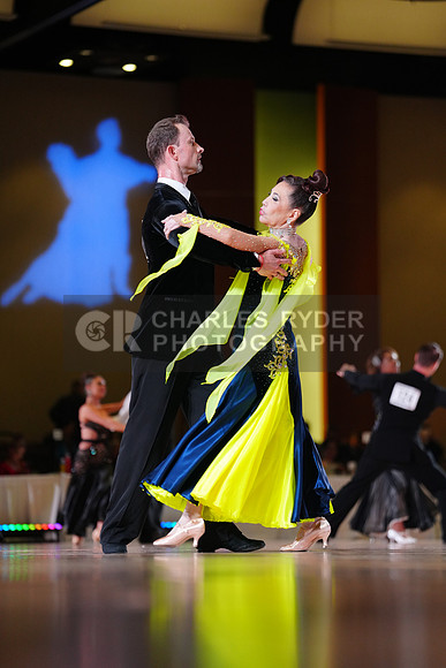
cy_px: 334
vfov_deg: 15.2
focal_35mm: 135
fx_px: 2507
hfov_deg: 10.2
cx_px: 223
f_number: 2.8
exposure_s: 1/400
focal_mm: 135
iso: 2000
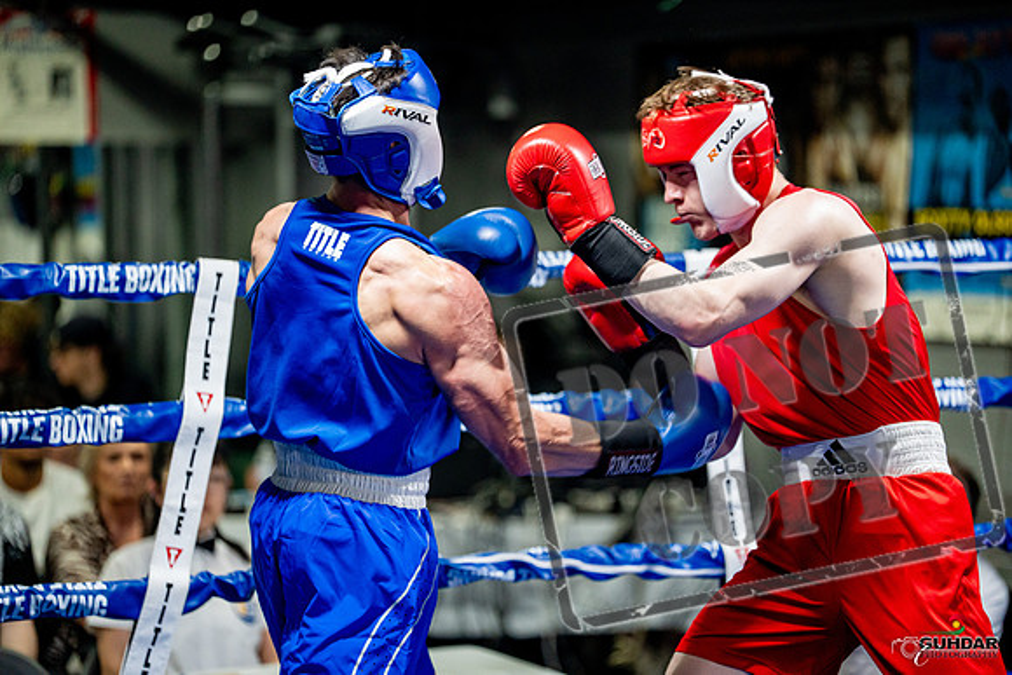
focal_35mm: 123
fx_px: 3458
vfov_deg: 11.2
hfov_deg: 16.6
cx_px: 506
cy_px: 338
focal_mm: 123
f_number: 2
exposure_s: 1/1000
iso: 3200
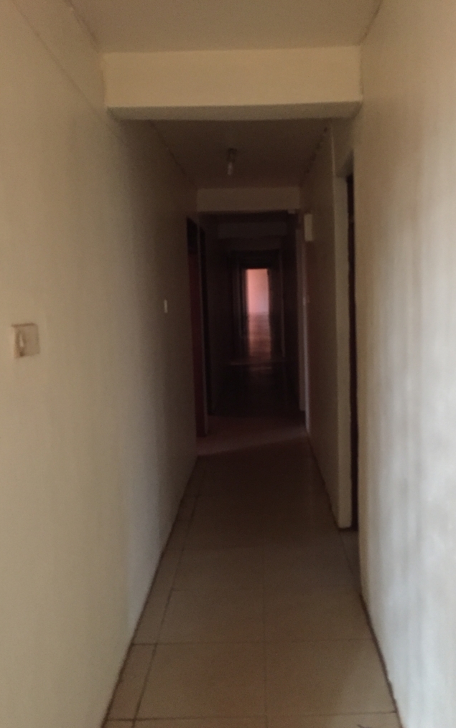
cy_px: 364
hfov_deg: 40.6
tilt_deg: -7.7
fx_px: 616
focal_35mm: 31
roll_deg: +2.2
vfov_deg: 61.2
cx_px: 252
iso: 500
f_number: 2.2
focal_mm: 4.15
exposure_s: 1/17
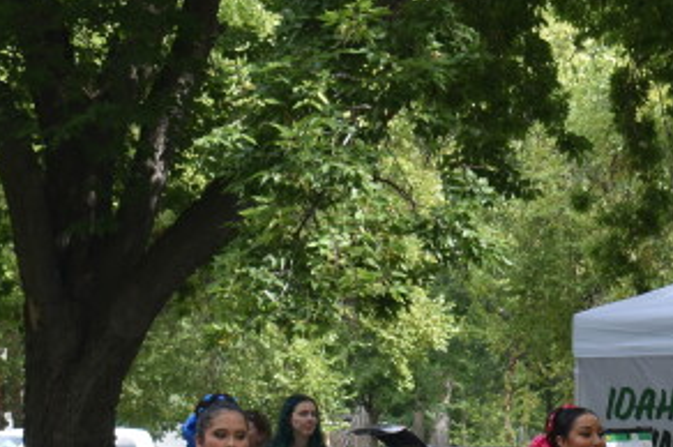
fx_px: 3044
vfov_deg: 8.4
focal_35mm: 163
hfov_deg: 12.5
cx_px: 569
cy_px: 449
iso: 100
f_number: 8
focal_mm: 40
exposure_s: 1/60
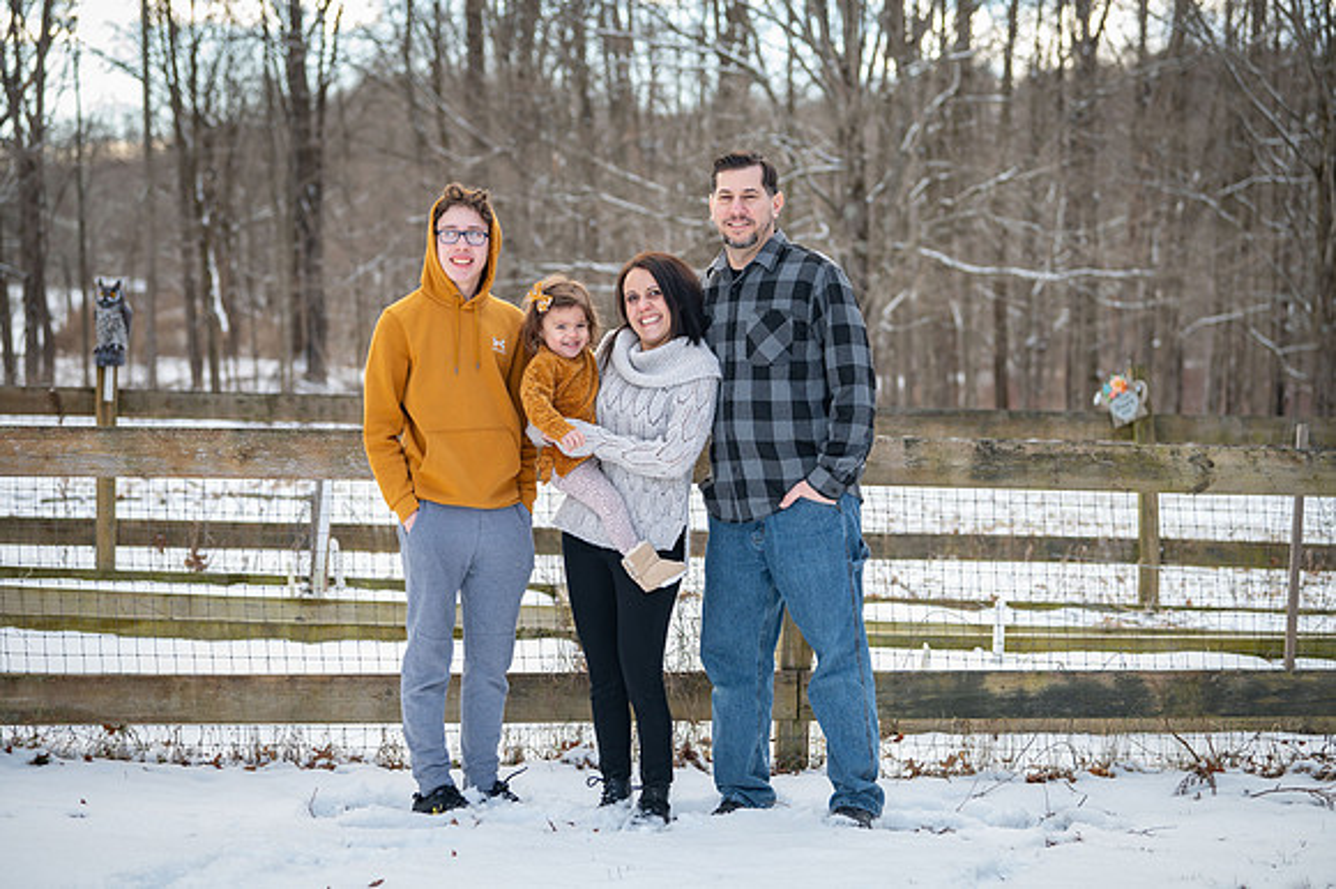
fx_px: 2596
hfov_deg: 28.9
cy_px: 444
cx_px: 668
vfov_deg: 19.4
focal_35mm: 70
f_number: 3.5
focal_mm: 70
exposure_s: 1/500
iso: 320
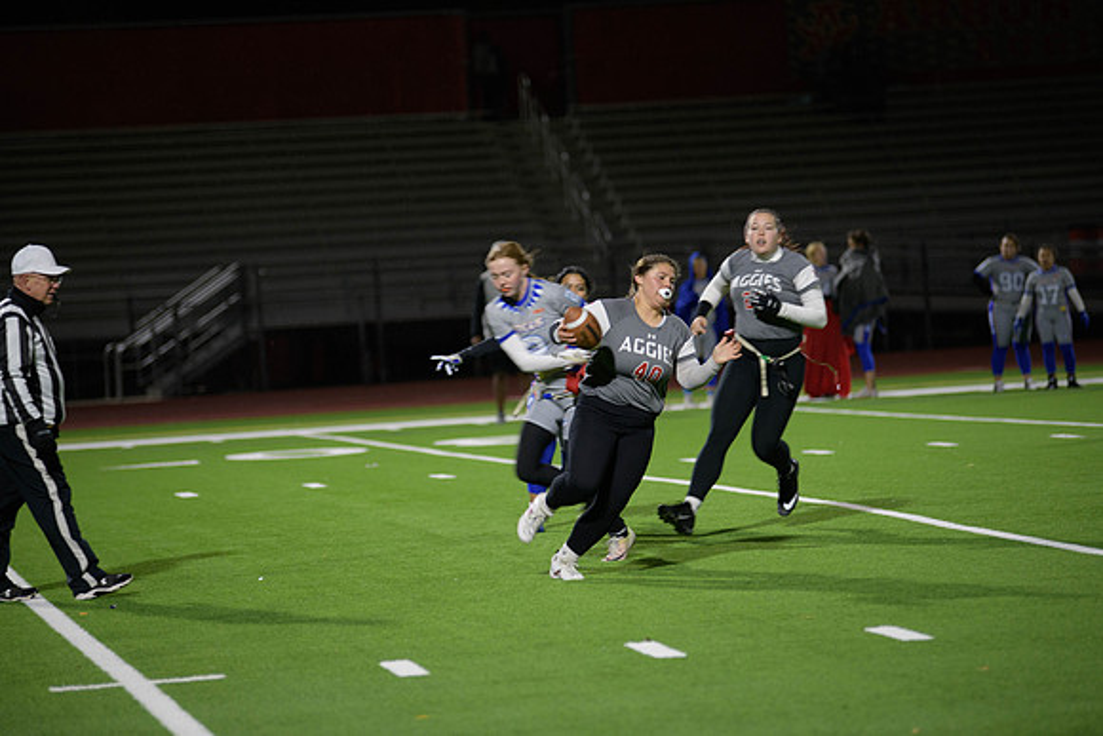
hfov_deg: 13.7
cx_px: 552
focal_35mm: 150
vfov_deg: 9.2
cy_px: 368
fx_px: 4597
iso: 800
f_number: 2.8
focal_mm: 150
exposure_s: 1/200
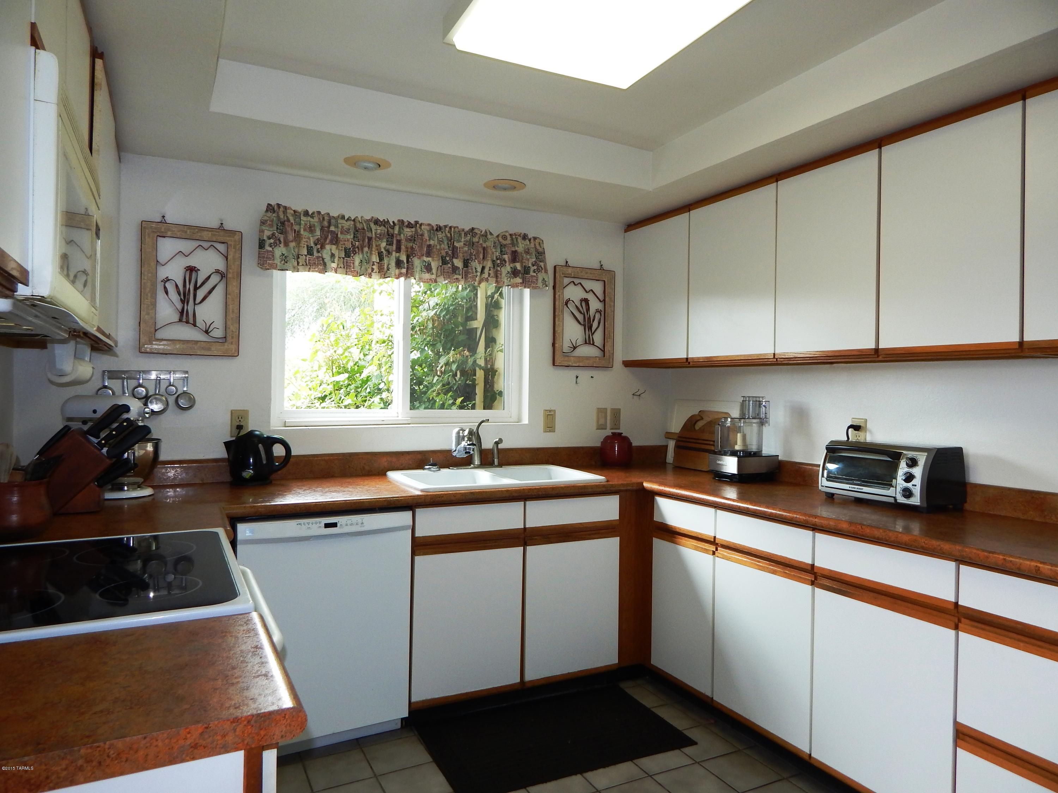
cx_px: 529
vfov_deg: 61.1
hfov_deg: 76.4
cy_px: 396
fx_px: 672
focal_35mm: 22
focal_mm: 4
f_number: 3
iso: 125
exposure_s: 1/50
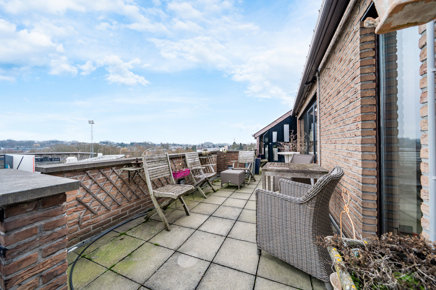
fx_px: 145
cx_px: 218
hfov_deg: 112.6
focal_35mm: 12
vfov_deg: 90.0
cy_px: 145
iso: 100
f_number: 6.3
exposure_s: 1/125
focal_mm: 12
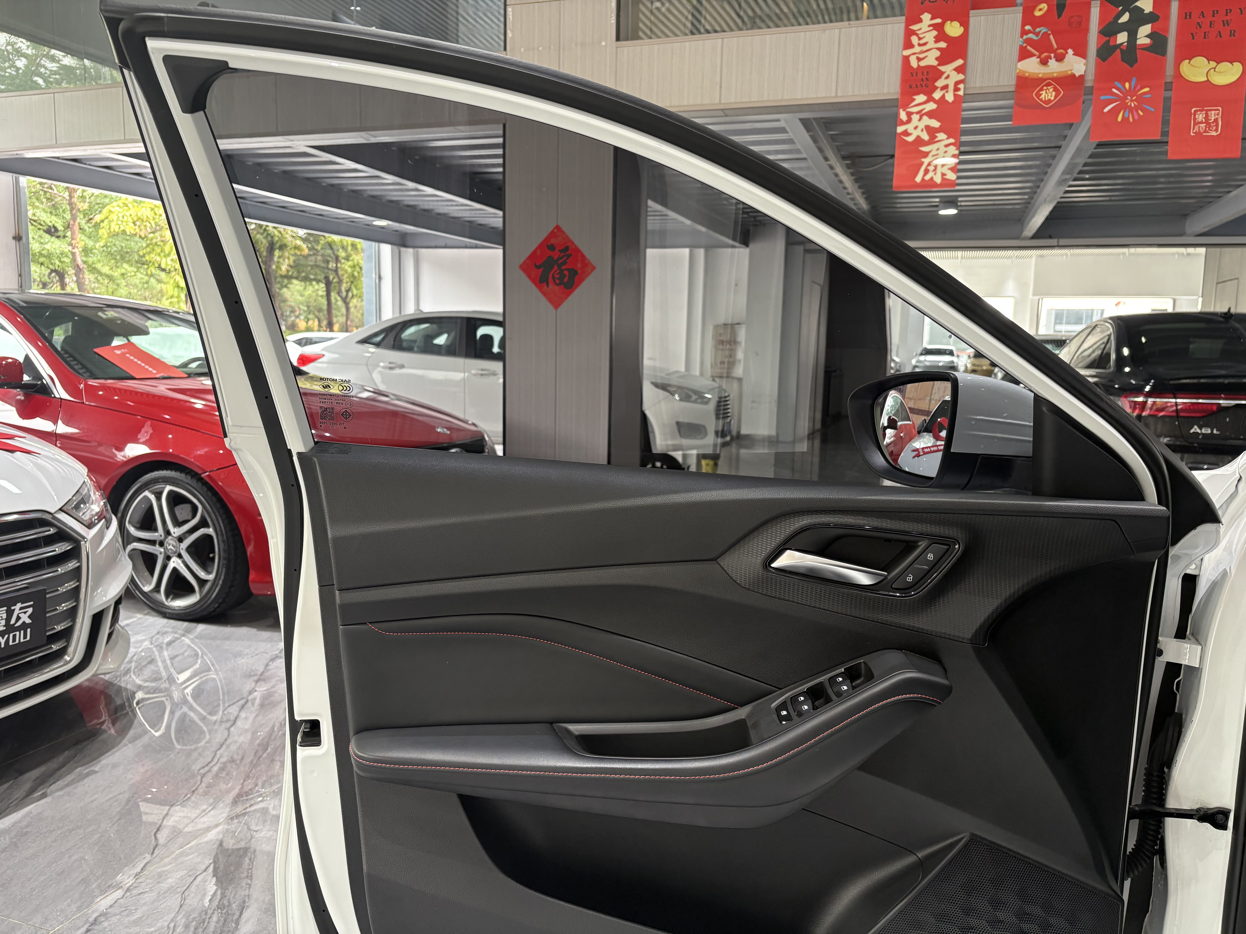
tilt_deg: -7.3
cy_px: 467
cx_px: 623
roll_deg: -0.6
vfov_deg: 53.1
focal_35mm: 26
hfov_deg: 67.3
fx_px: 936
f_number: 1.6
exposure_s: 1/60
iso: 125
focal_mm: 5.96
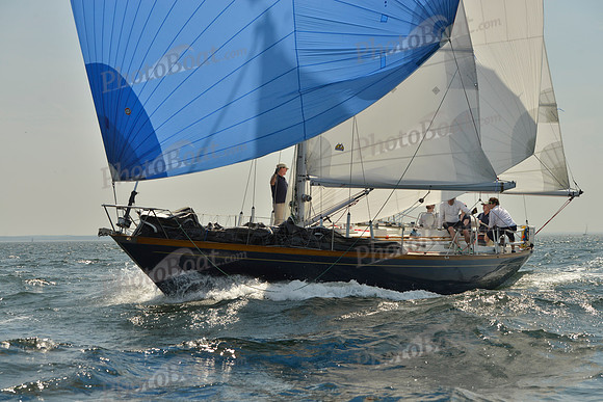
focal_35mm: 70
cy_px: 201
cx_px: 302
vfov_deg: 19.5
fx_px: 1173
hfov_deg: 28.8
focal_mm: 70
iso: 200
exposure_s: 1/1250
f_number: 7.1
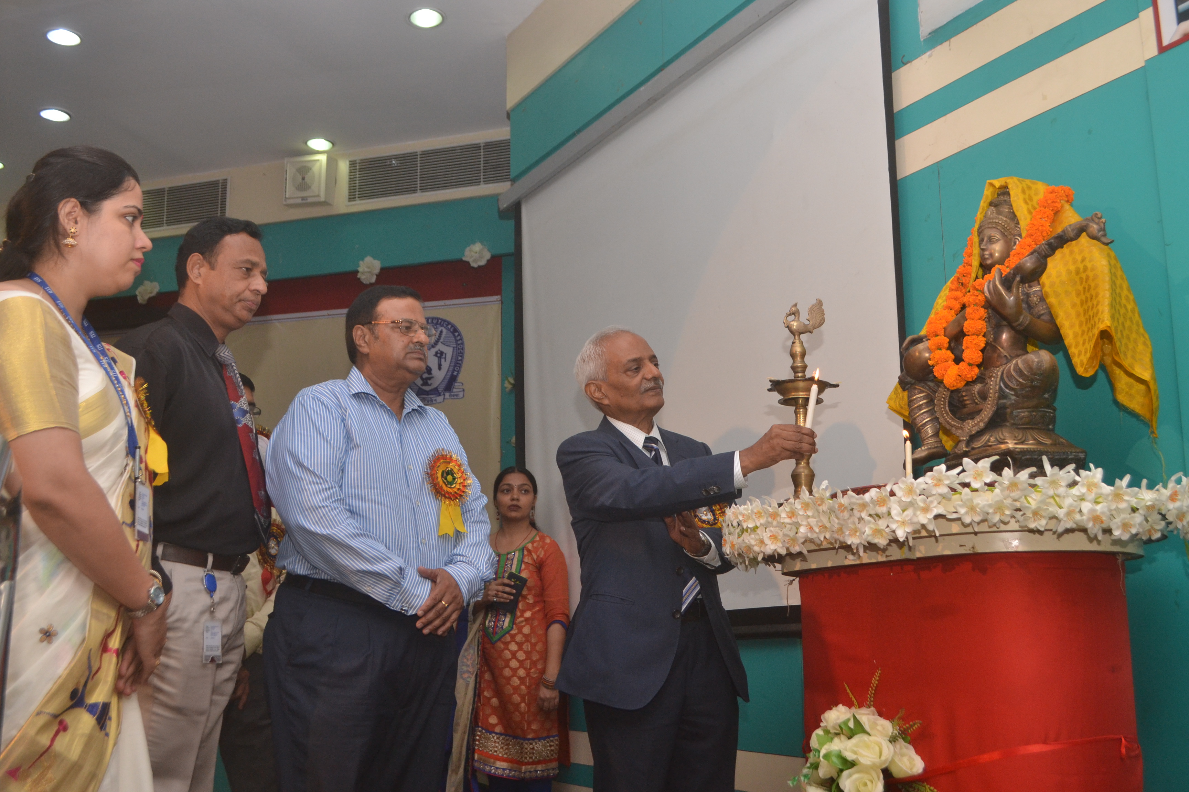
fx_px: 1189
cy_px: 396
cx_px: 594
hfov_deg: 53.1
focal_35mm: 36
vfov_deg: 36.9
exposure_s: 1/200
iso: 800
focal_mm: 24
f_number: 5.6
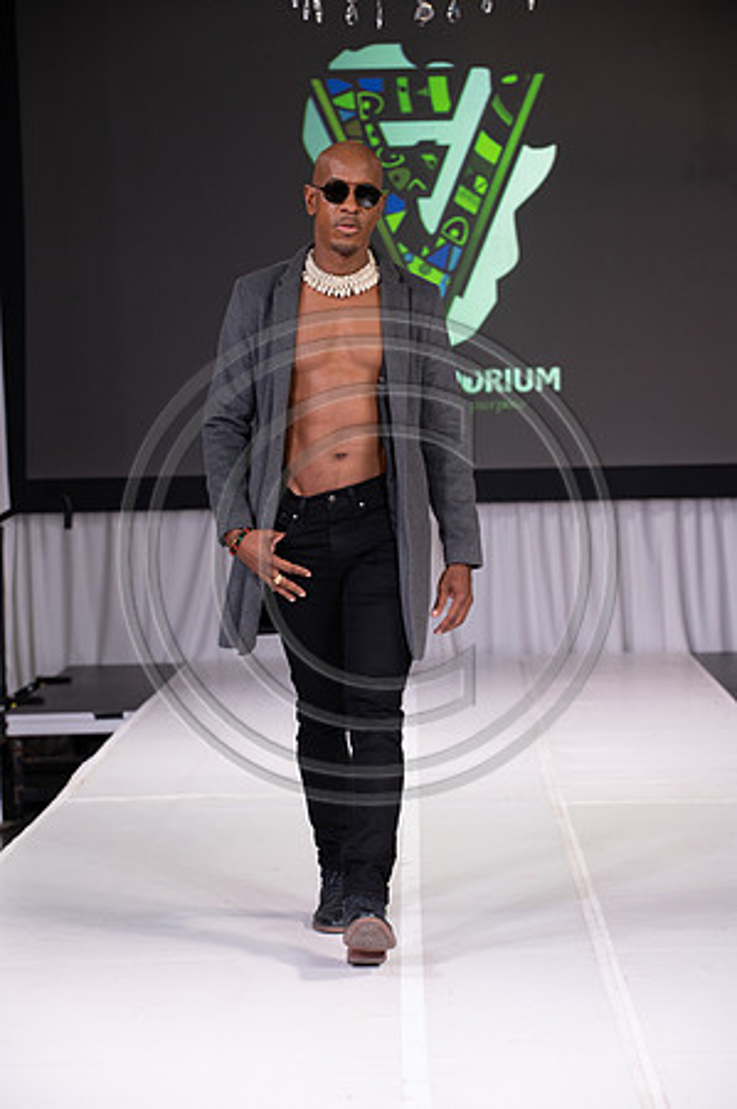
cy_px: 554
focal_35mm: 105
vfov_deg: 19.5
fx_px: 3232
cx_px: 368
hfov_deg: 13.0
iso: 2000
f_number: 5.6
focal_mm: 105
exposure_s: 1/400
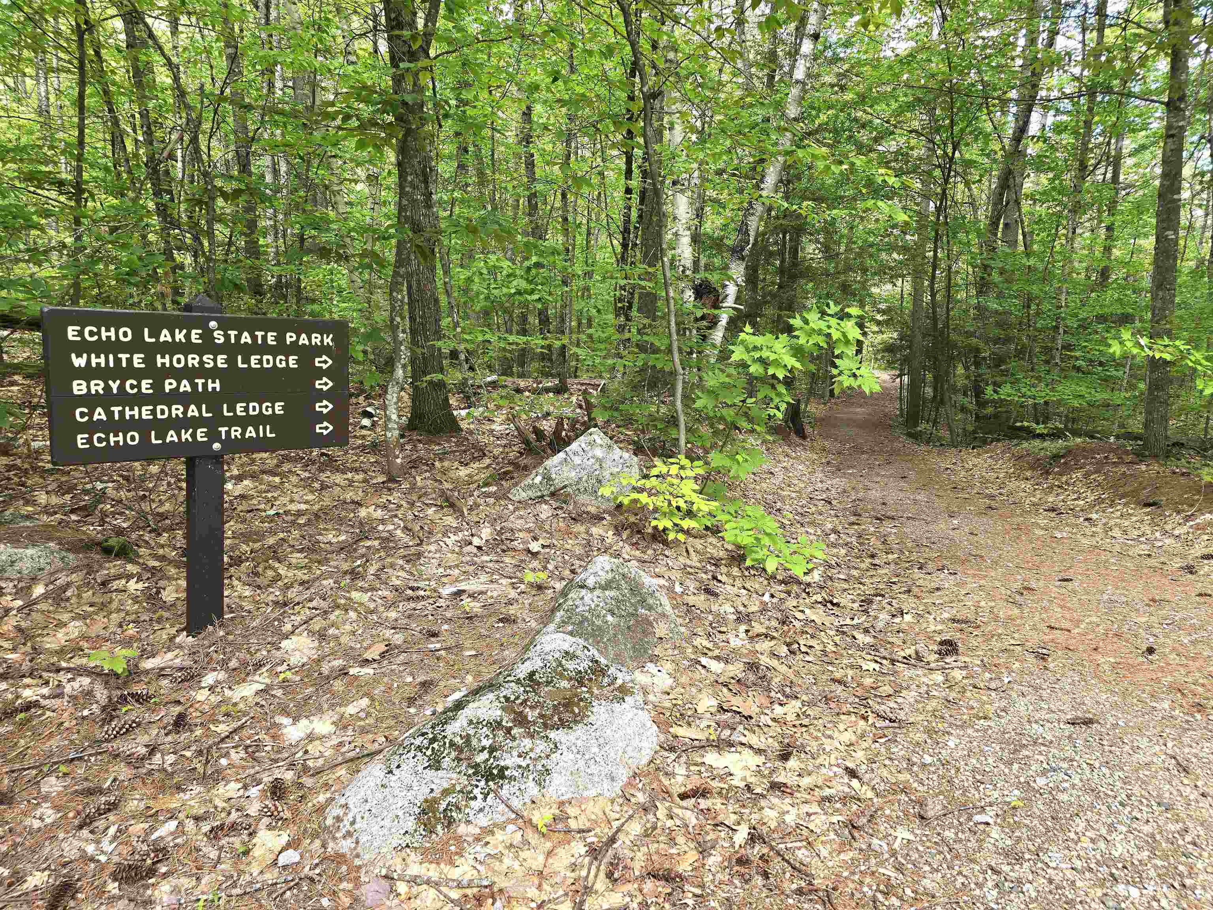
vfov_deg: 58.9
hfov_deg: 73.9
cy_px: 455
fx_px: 806
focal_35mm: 23
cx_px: 606
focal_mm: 6.3
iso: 50
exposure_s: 1/182
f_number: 1.7
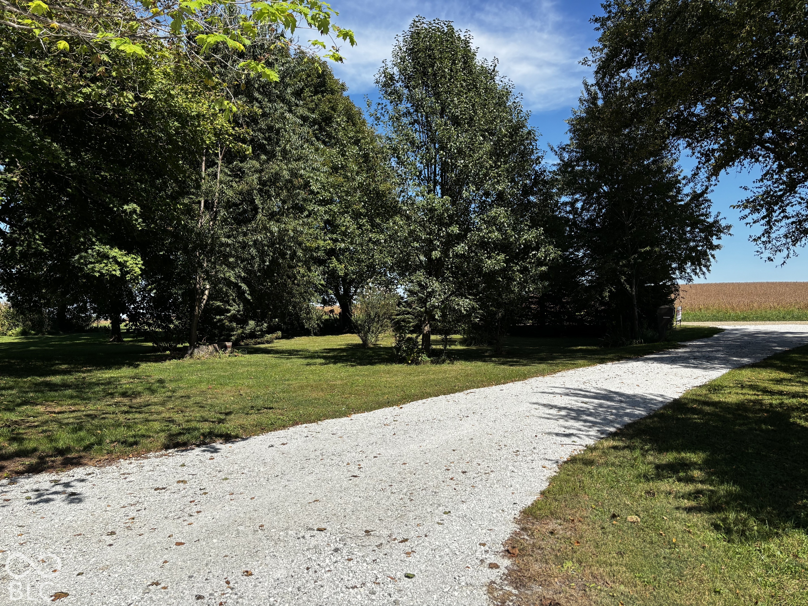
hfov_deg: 67.3
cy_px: 303
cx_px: 404
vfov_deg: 53.1
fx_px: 607
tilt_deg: -0.8
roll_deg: +1.9
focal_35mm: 26
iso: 50
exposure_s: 1/3311
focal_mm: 5.96
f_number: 1.6
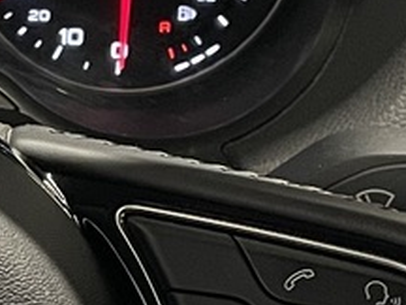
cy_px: 328
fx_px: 2029
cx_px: -175
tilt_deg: -32.8
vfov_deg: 8.5
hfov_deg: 11.0
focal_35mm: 173
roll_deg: -1.7
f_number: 1.6
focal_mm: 4.2
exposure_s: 1/38
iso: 640
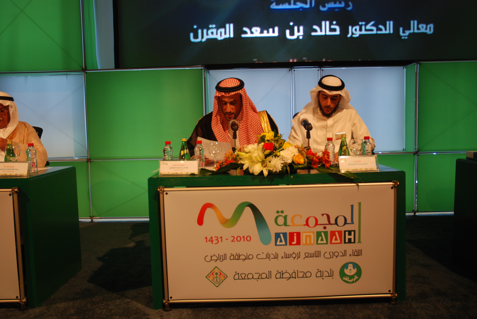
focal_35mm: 33
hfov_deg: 57.2
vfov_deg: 40.1
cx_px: 238
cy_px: 160
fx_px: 438
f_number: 3.8
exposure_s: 1/40
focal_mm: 22
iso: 400
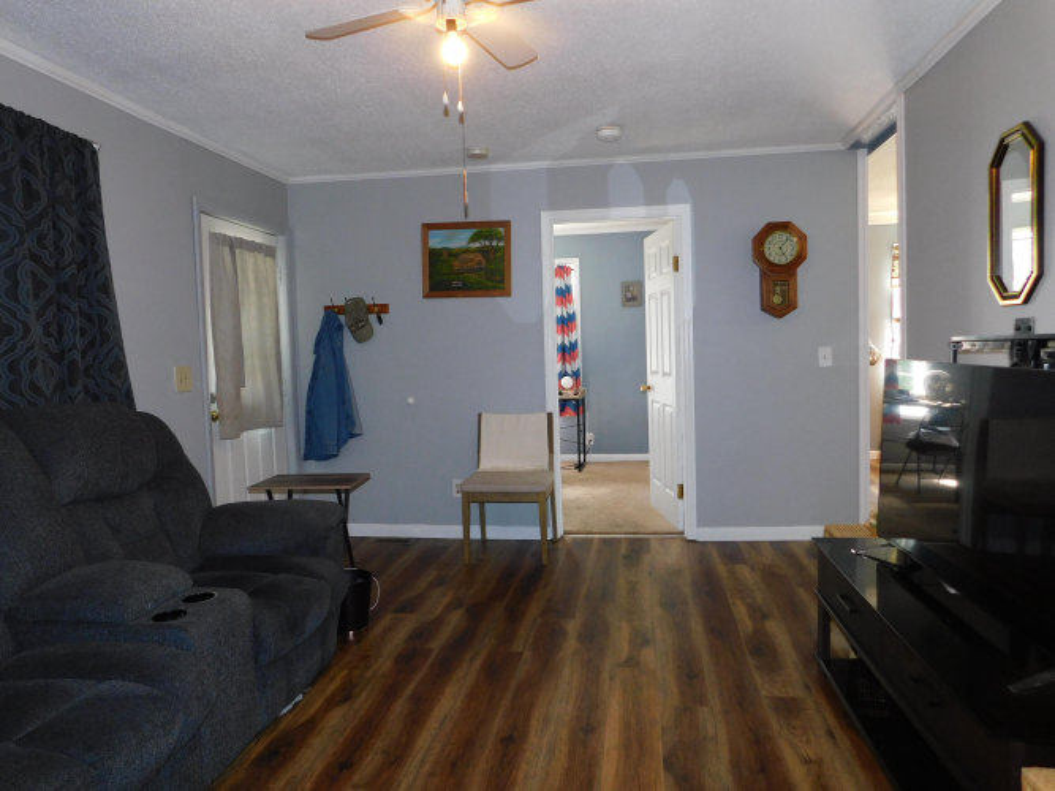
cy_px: 396
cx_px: 528
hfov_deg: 73.9
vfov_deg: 58.9
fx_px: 701
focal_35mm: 23
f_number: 3
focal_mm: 4
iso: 200
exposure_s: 1/30
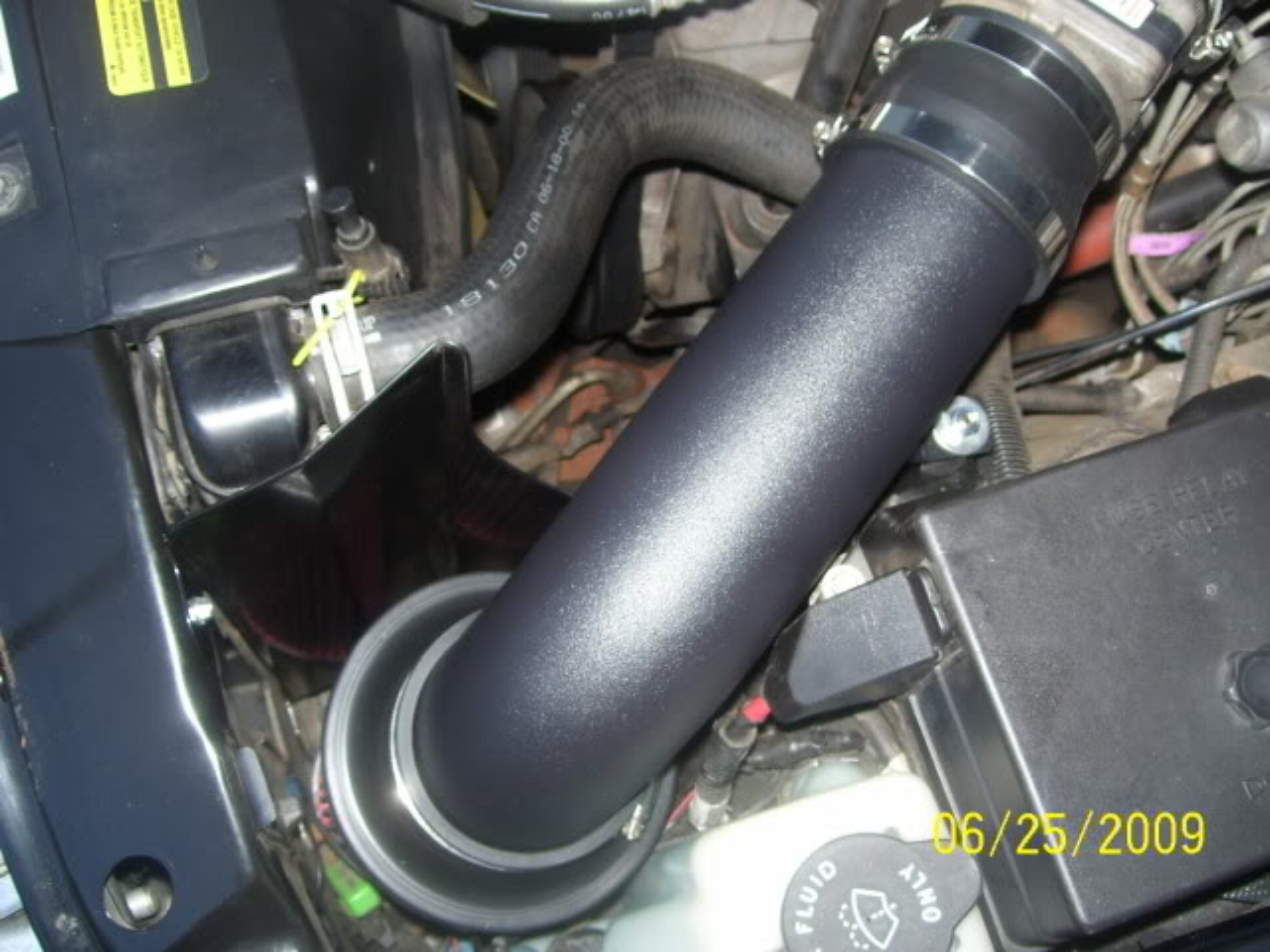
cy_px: 476
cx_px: 635
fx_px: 1321
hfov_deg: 51.4
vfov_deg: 39.7
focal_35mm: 36
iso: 80
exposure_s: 1/60
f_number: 2.7
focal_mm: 6
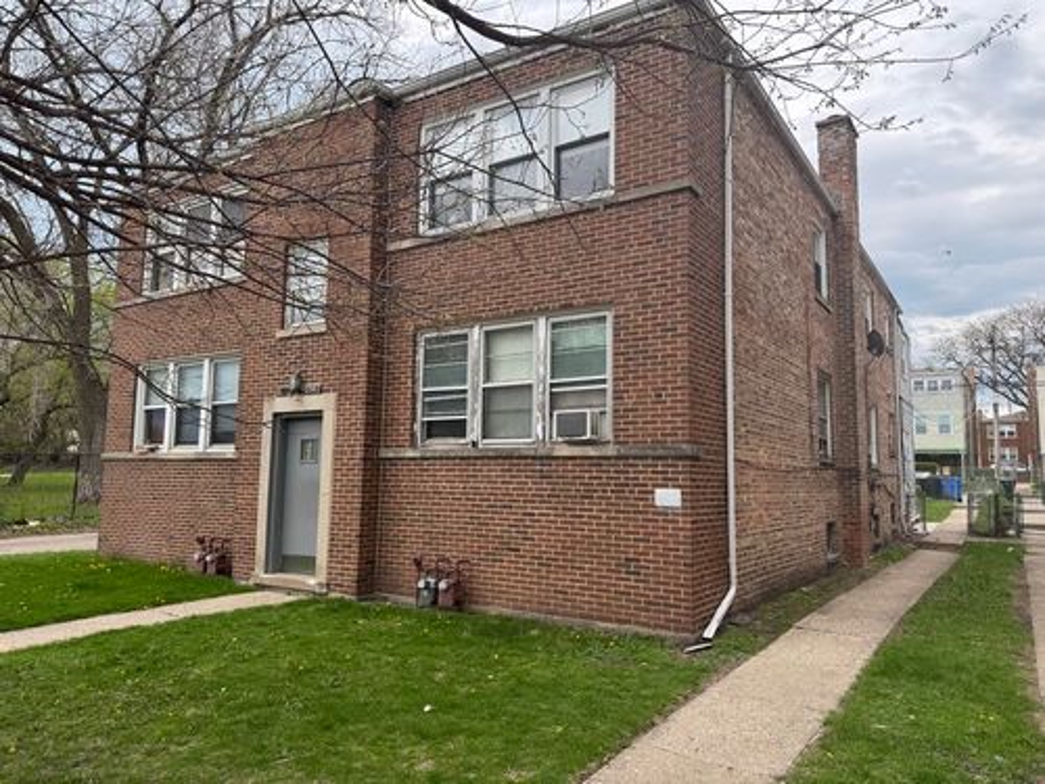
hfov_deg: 71.6
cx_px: 522
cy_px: 392
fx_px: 725
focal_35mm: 24
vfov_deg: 56.8
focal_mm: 6.76
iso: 80
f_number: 1.78
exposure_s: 1/864
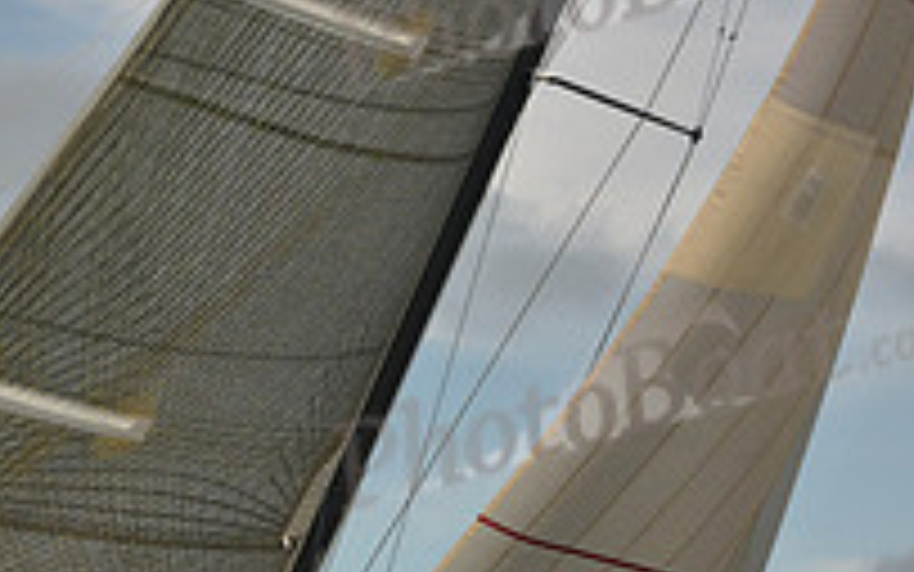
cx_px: 104
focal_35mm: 204
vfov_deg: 6.4
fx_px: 5083
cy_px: 691
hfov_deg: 10.2
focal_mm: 70
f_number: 7.1
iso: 320
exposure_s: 1/1000
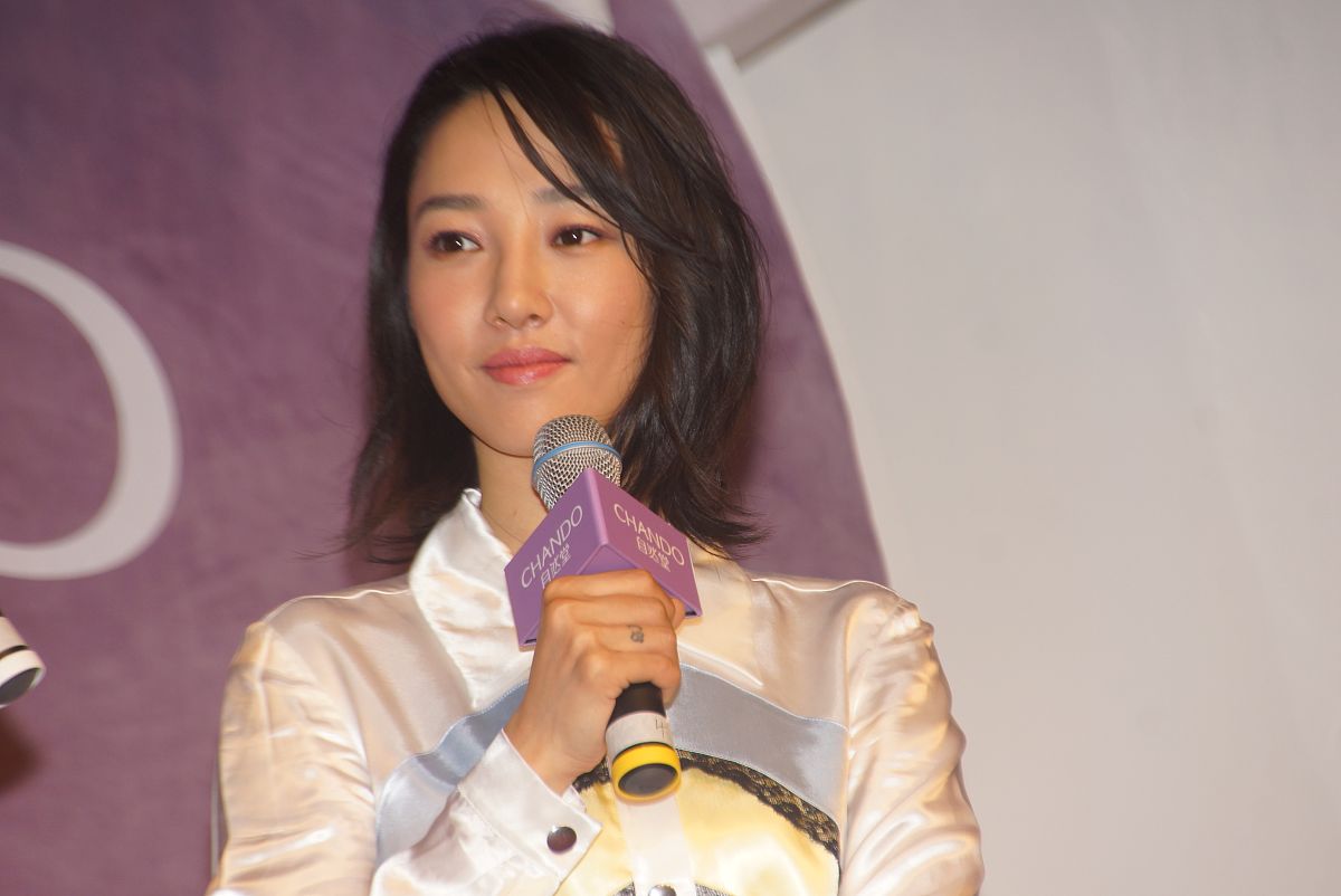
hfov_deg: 4.9
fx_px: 15656
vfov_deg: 3.3
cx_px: 670
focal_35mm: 420
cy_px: 448
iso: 200
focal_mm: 280
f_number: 6.3
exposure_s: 1/100
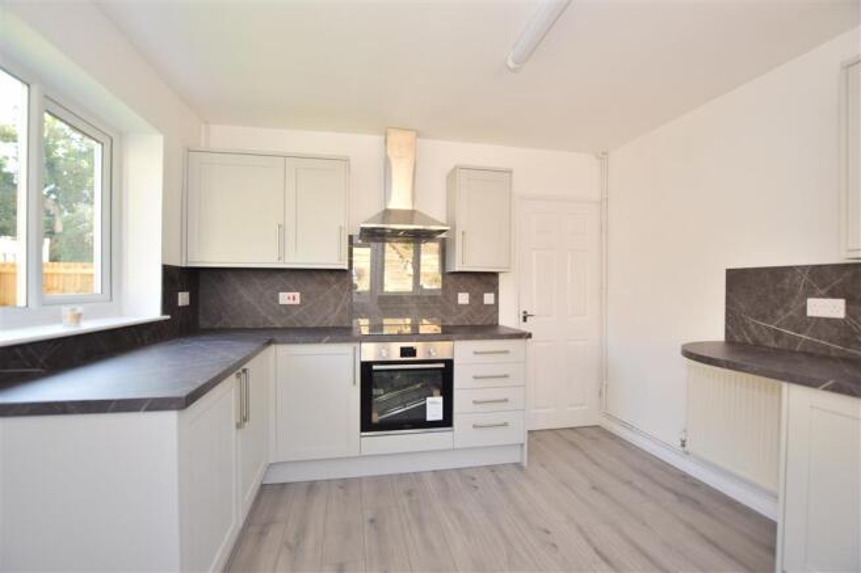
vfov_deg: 77.3
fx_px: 359
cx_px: 430
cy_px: 286
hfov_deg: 100.4
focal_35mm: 15
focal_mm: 10
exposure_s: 1/60
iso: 200
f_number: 5
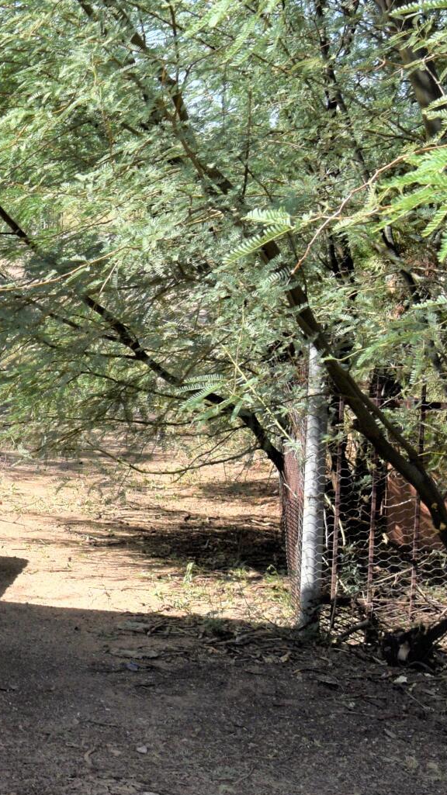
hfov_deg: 12.0
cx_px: -394
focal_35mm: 92
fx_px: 1940
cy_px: 278
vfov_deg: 23.1
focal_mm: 20
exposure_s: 1/320
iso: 200
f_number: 9
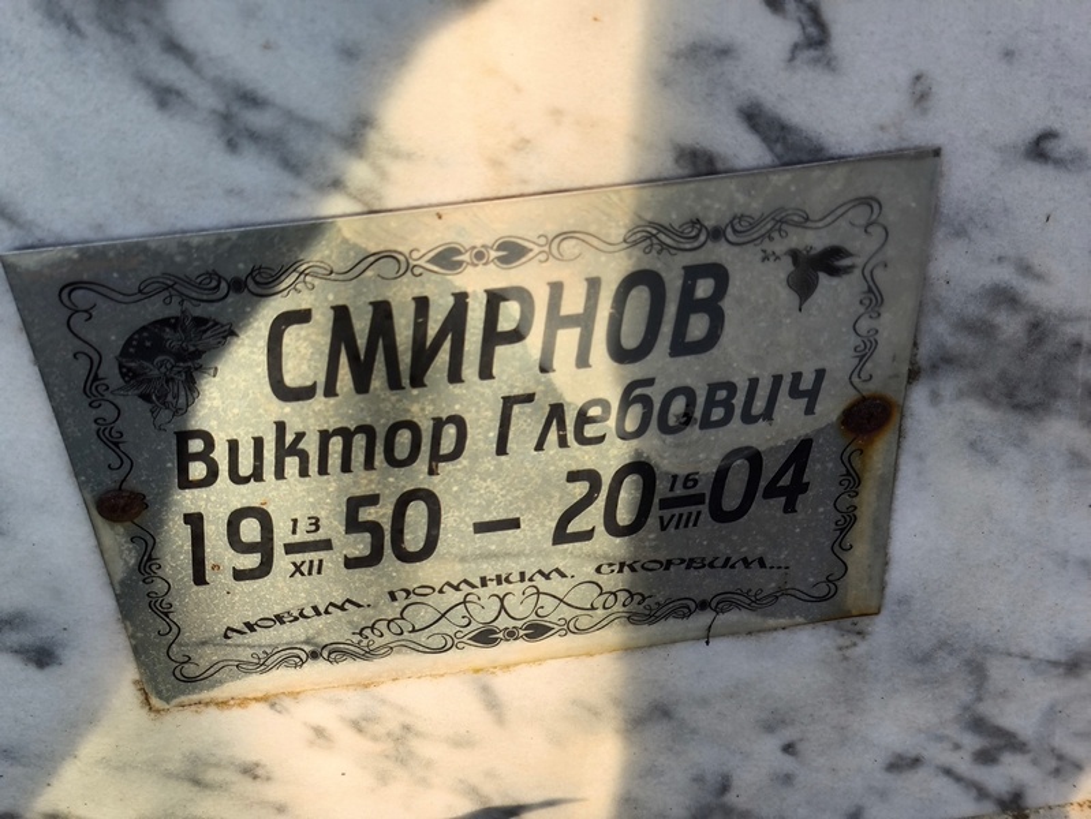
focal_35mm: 50
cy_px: 410
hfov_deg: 38.2
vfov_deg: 29.1
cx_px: 546
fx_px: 1577
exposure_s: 1/470
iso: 50
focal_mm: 4.71
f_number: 1.7
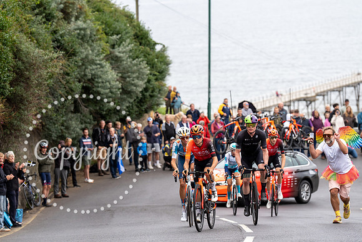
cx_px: 181
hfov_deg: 15.5
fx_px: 1329
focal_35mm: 132
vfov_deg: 10.4
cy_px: 121
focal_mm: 126
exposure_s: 1/1000
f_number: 3.5
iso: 320
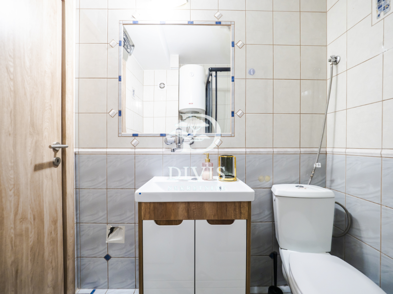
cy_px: 147
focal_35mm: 14
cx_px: 196
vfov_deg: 85.7
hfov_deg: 102.1
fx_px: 159
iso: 400
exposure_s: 1/8
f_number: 4
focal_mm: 7
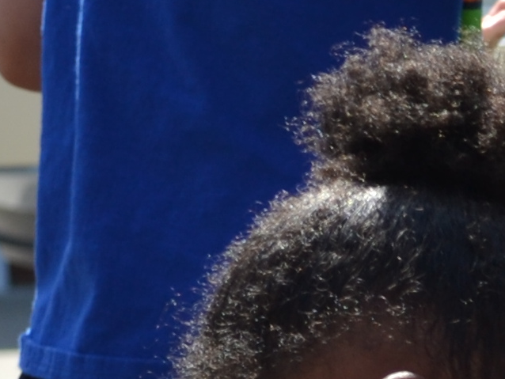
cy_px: 849
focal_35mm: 458
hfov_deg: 4.3
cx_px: 996
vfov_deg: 3.2
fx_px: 6684
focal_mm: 44
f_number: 5.6
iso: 100
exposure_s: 1/250
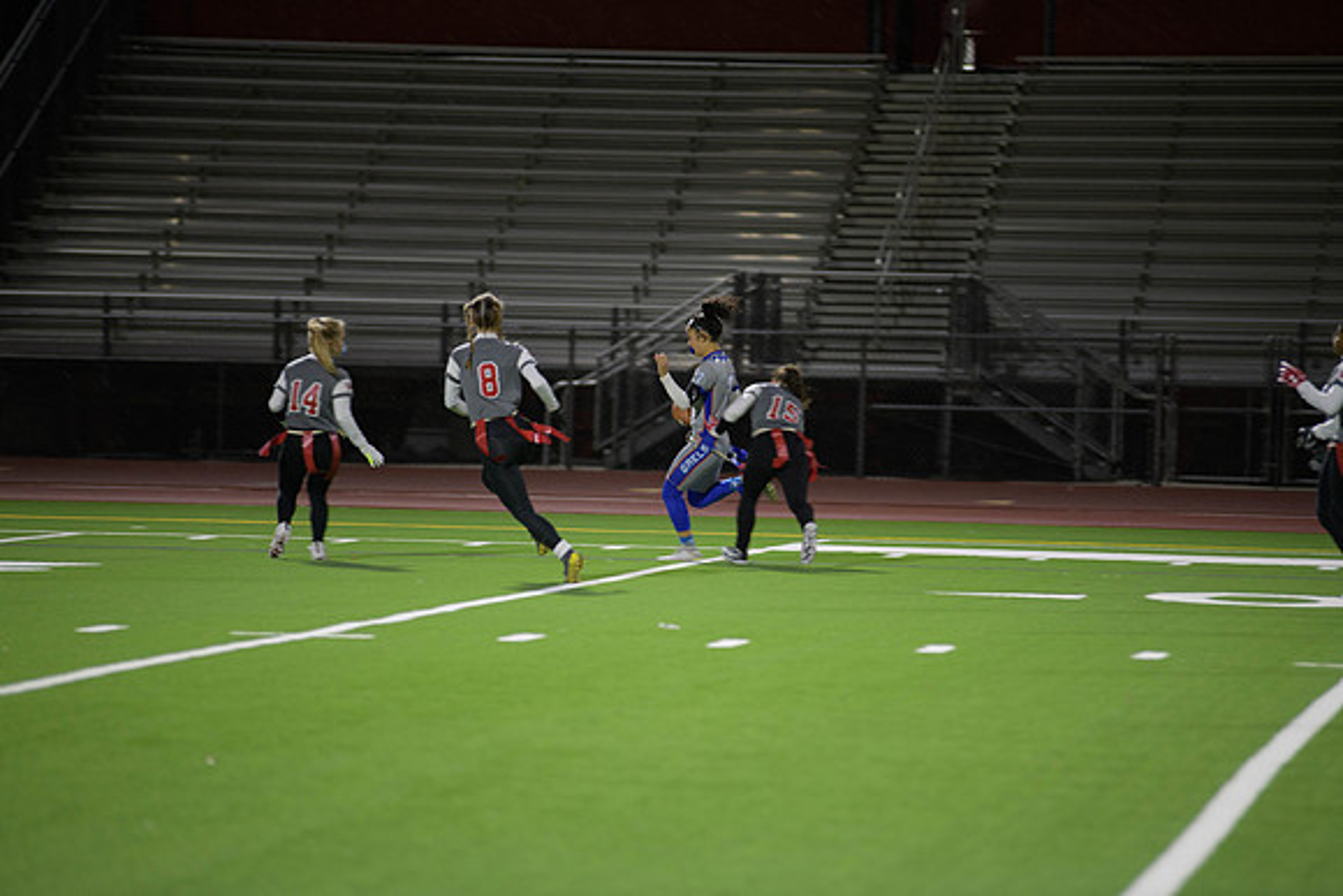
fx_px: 7463
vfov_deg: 6.9
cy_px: 448
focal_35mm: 200
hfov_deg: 10.3
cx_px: 672
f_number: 2.8
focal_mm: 200
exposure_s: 1/200
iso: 1100
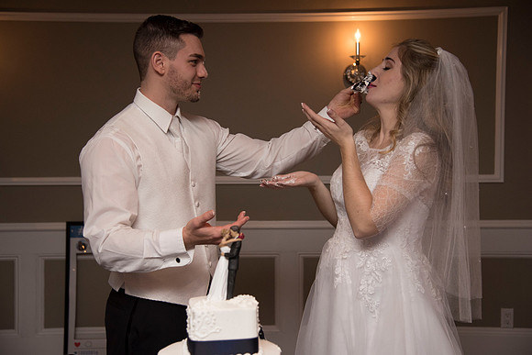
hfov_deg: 41.1
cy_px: 178
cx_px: 266
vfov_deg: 28.1
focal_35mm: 48
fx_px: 709
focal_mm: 48
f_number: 4
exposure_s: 1/200
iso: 2000
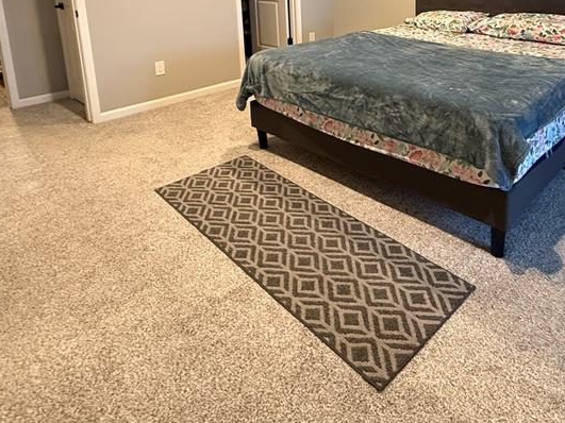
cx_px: 385
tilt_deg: -11.1
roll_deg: +0.6
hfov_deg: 63.4
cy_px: 43
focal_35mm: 27
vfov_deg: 46.4
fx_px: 441
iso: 640
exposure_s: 1/60
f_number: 2.2
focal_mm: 2.22
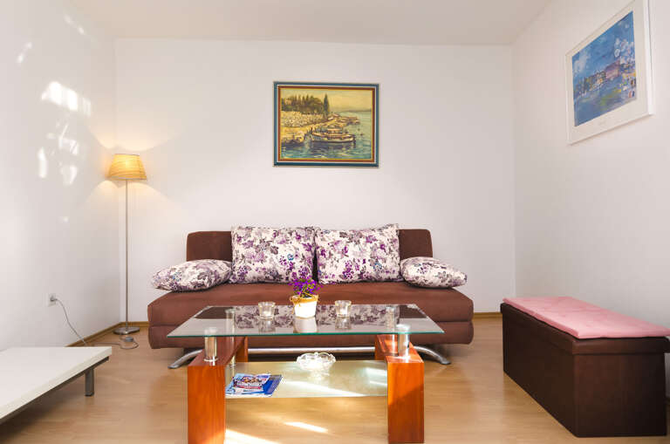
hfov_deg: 73.8
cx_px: 335
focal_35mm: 24
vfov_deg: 52.9
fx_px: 446
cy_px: 222
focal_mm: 16
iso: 100
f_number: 6.3
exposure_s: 1/50
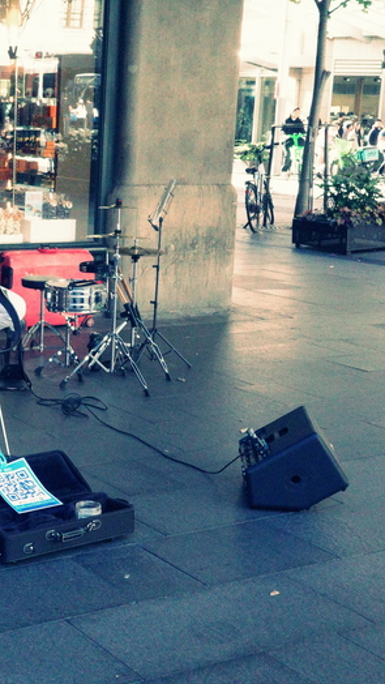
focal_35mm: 64
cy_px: 339
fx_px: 1161
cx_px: -26
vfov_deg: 32.8
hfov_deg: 18.2
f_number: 11
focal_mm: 26
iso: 8000
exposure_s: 1/500
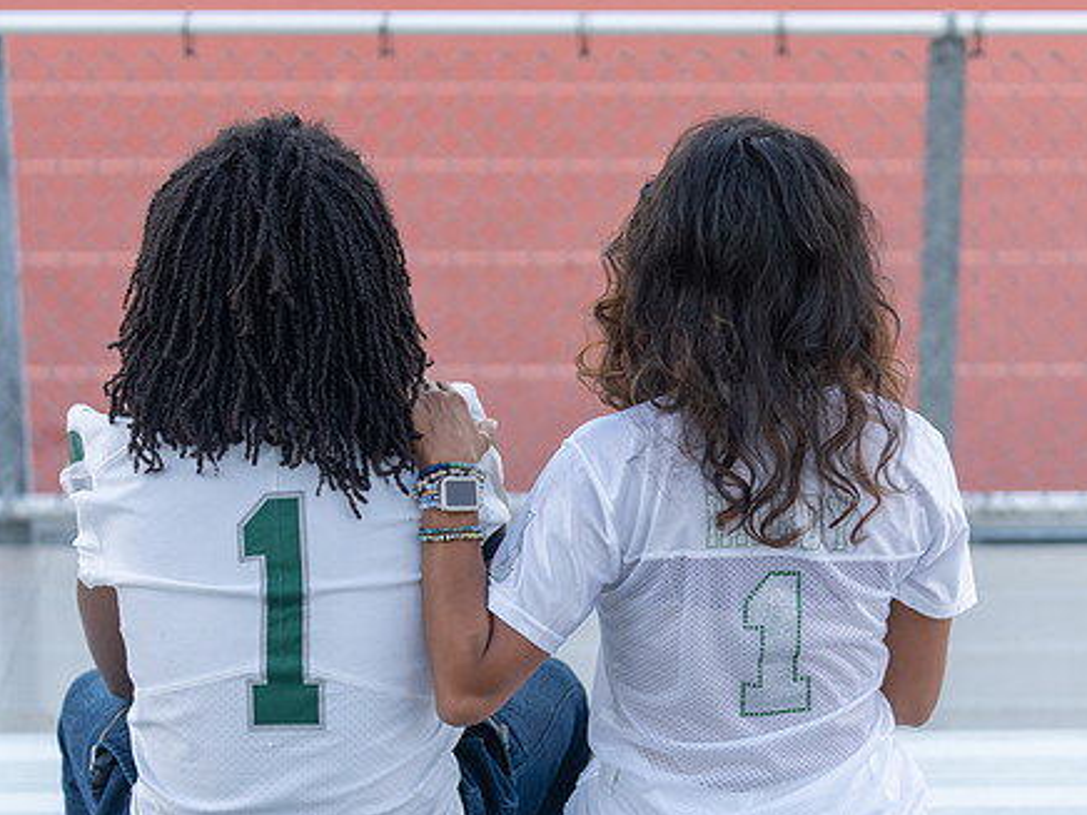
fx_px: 3391
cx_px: 617
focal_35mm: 108
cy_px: 498
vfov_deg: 13.7
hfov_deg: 18.2
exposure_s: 1/320
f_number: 2.8
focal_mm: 70
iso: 640
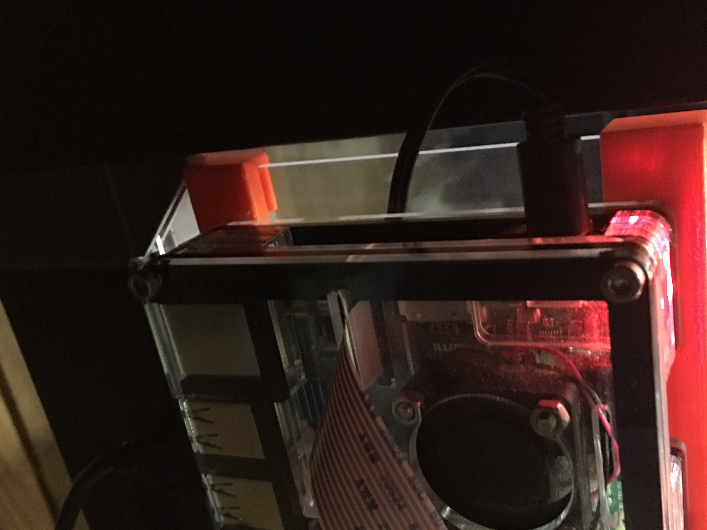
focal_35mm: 39
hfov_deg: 47.8
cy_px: 346
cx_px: 391
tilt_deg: -22.1
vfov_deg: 36.5
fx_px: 797
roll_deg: +12.0
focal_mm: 4.15
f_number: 2.2
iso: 320
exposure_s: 1/4
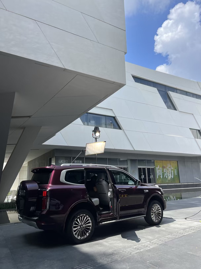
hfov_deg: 53.0
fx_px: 202
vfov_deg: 67.3
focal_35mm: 26
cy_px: 134
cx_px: 100
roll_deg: +2.6
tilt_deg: +13.4
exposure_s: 1/2632
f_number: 1.5
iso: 50
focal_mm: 5.7
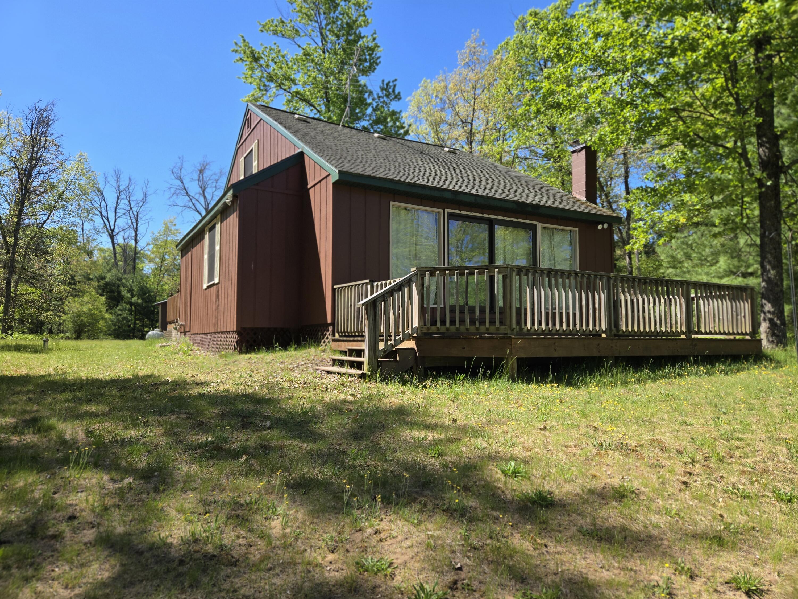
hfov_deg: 73.9
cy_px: 300
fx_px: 530
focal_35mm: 23
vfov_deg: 58.9
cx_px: 399
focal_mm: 5.4
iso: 50
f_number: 1.8
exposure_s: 1/2000
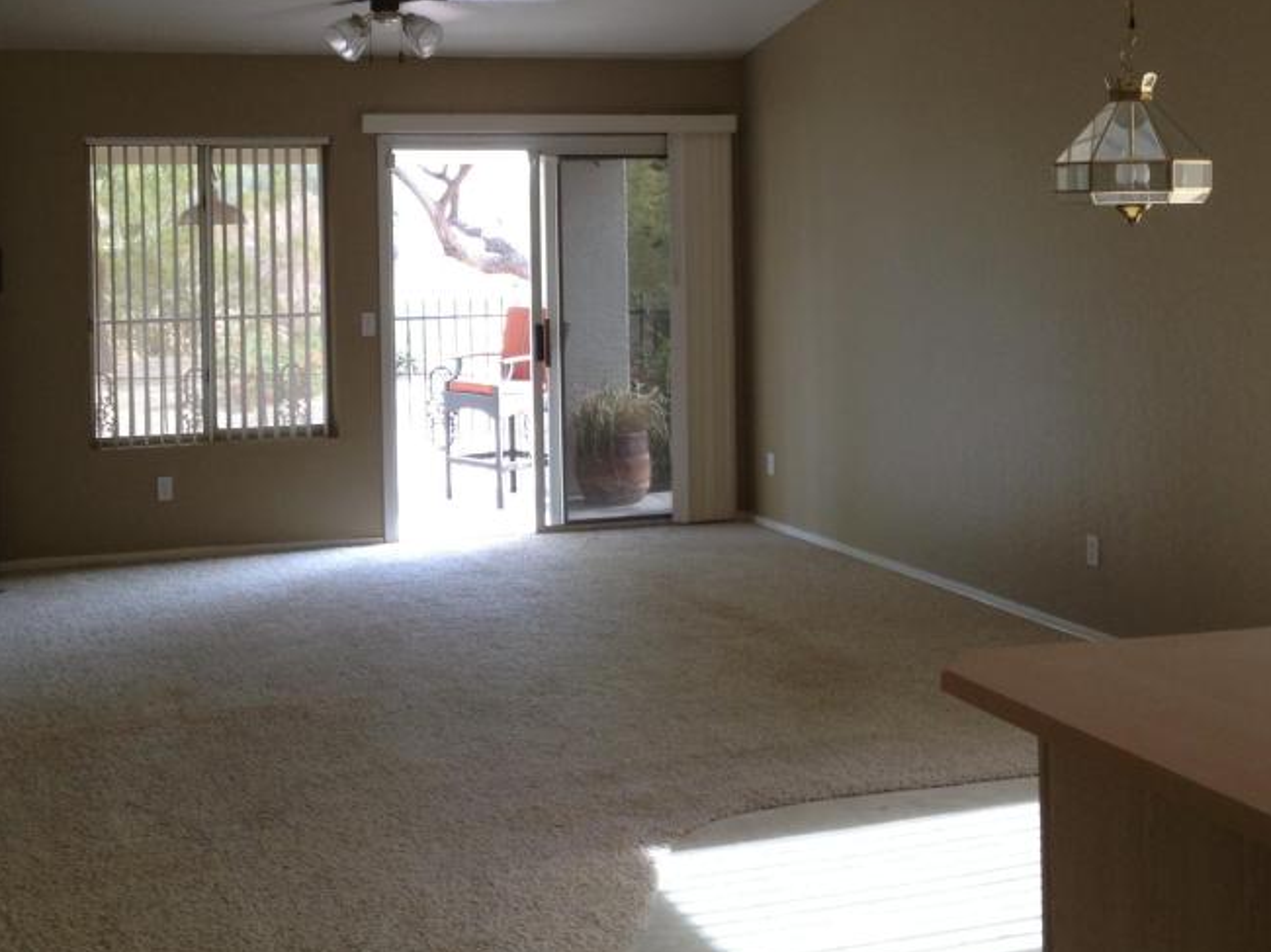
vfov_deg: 27.7
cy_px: 258
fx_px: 1909
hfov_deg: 36.7
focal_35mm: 52
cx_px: 524
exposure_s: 1/60
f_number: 2.4
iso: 64
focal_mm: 4.13
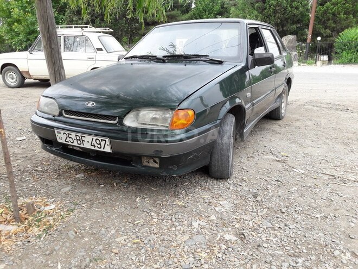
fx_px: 290
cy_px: 134
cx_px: 179
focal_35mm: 28
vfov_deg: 49.7
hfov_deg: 63.4
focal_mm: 3.7
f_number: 1.9
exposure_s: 1/365
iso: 40
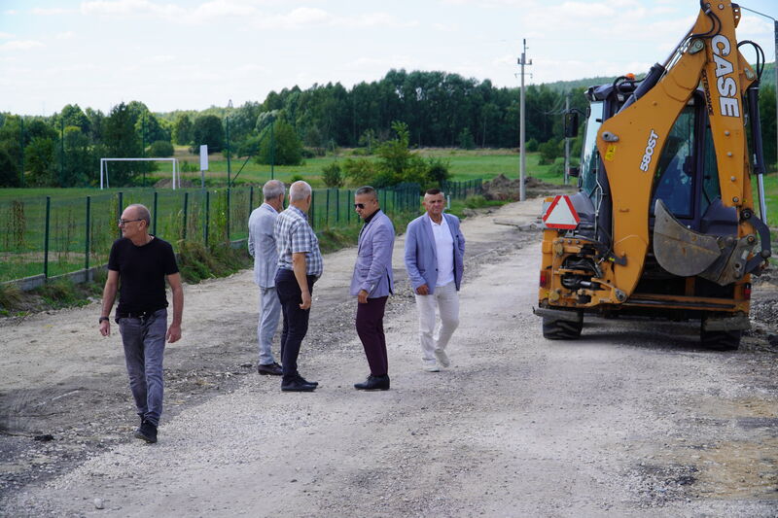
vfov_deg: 20.2
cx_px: 389
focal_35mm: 68
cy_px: 259
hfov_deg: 29.9
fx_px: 1458
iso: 100
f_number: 5
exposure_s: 1/400
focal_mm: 45
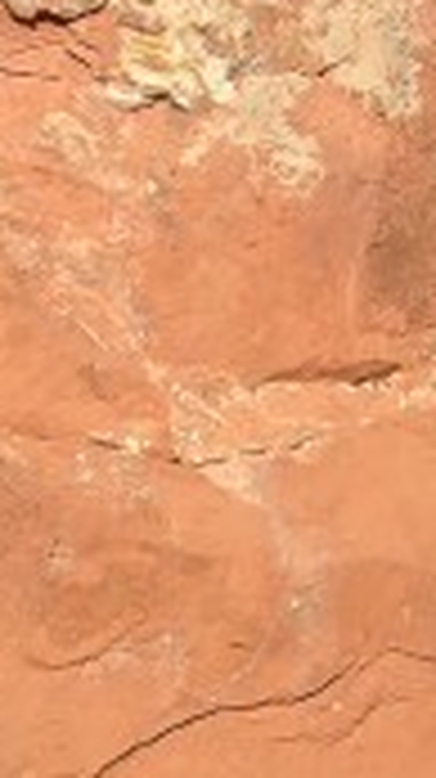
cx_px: 544
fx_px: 7788
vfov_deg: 5.7
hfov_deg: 3.2
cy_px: 1007
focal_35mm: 378
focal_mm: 19.9
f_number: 5.4
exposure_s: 1/232
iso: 50
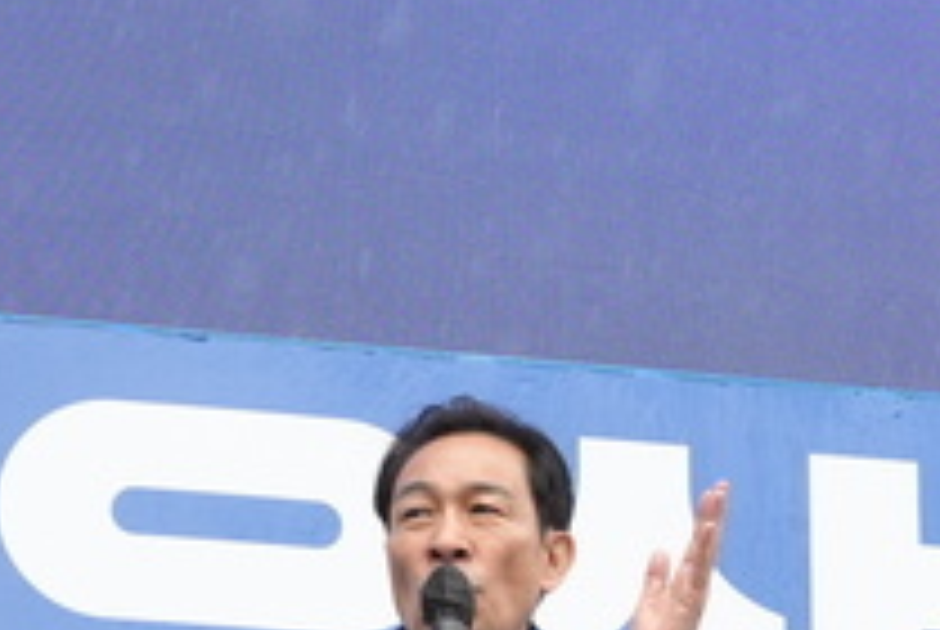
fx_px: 4157
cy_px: 790
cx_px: 423
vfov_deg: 8.6
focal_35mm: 159
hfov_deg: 12.9
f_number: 5.6
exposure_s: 1/400
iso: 1250
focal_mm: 35.7
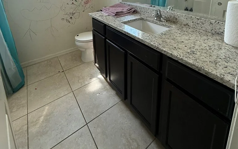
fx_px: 130
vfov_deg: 51.1
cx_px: 118
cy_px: 9
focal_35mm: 20
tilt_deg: -12.1
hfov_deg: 85.1
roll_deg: +1.3
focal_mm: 2.22
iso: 100
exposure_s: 1/99
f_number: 2.2
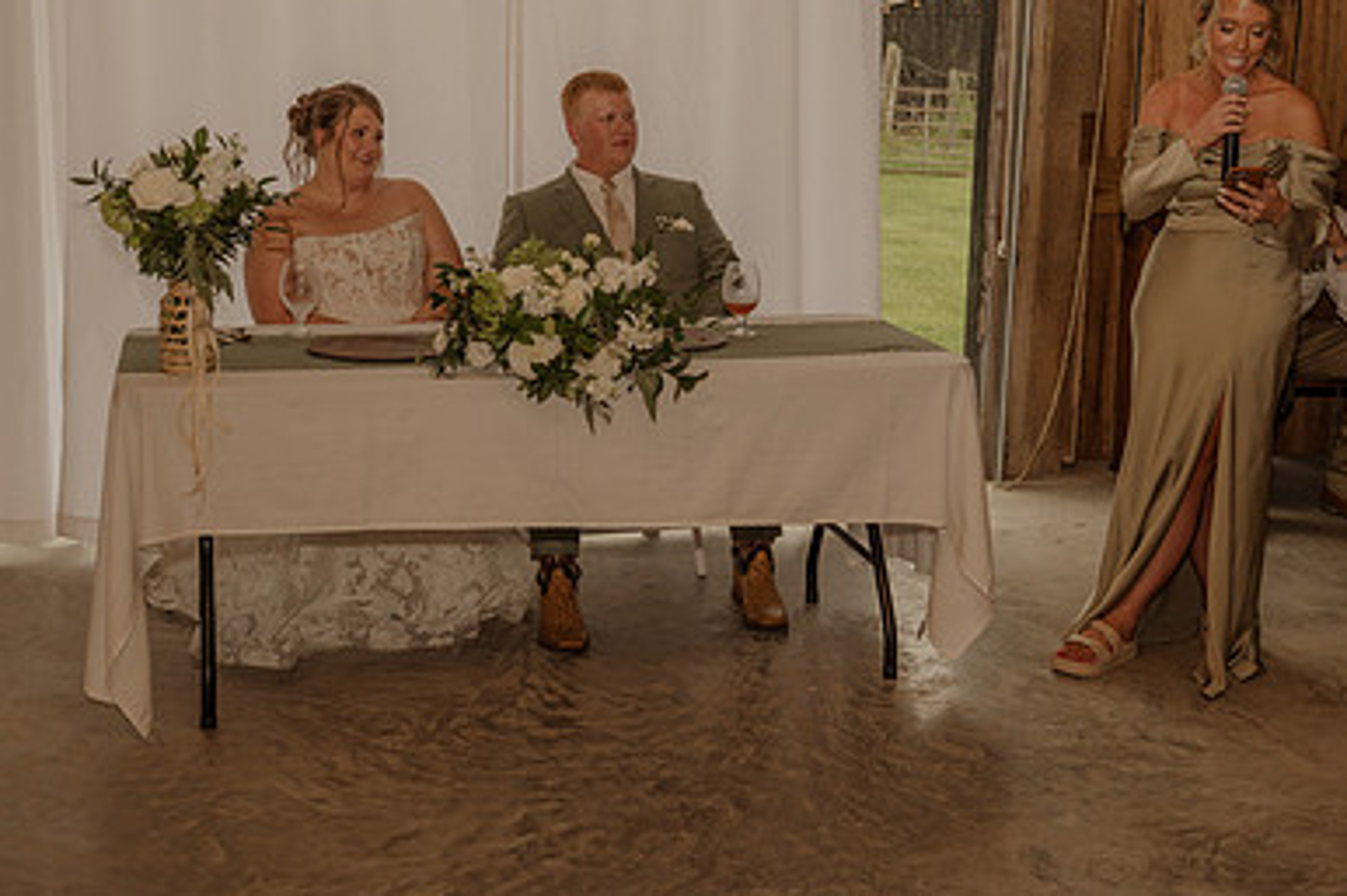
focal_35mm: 52
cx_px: 729
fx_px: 1945
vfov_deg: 25.9
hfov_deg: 38.2
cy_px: 328
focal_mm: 33
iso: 500
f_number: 4
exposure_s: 1/200
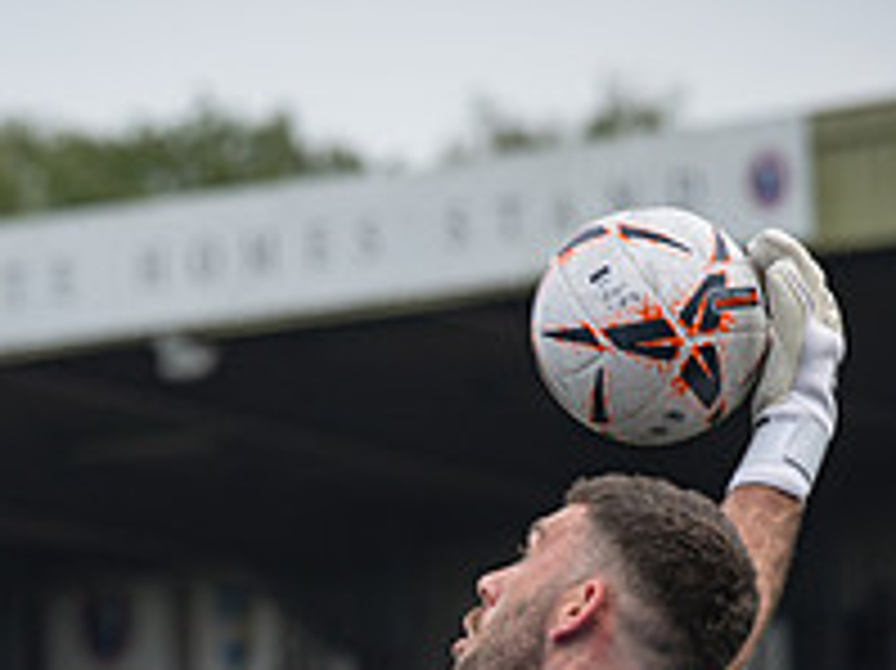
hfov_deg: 4.5
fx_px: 11382
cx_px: 280
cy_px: 886
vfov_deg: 3.4
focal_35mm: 440
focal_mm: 135
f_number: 4
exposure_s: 1/1150
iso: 200
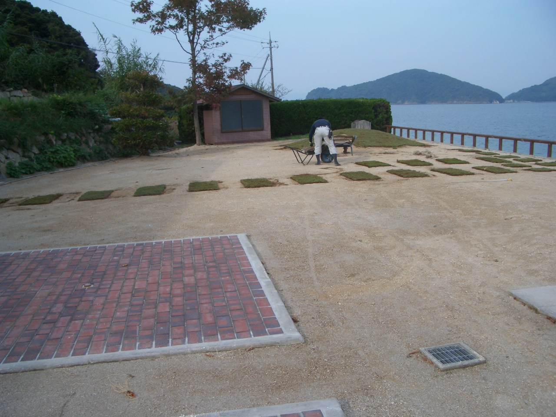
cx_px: 278
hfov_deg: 52.6
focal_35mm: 35
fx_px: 562
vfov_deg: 40.7
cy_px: 208
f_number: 4.3
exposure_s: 1/400
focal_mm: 5.8
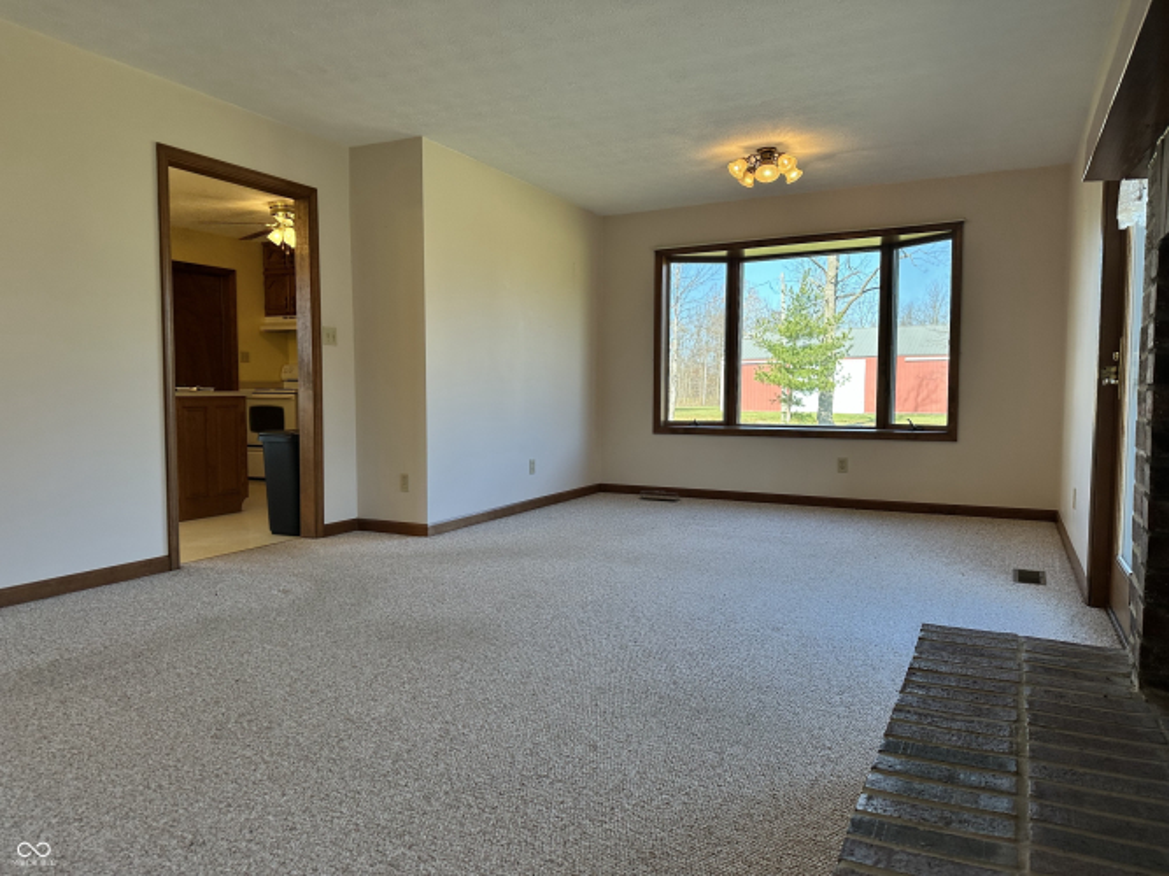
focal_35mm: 24
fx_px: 810
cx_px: 584
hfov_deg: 71.6
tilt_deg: -3.4
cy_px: 438
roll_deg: -0.1
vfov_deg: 56.8
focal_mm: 6.86
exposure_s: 1/462
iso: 80
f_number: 1.78
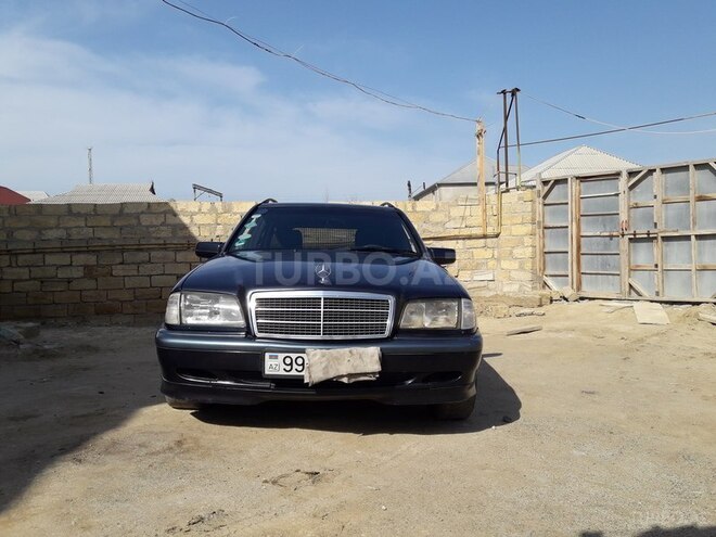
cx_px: 358
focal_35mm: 28
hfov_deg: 63.4
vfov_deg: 49.7
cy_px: 268
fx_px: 579
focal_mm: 3.7
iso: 40
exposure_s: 1/2151
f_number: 1.9
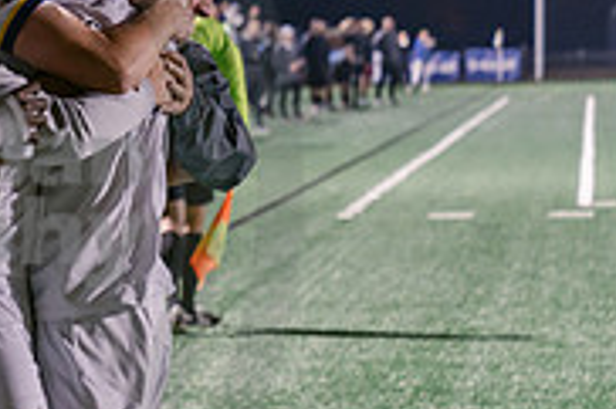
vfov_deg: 6.1
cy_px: 191
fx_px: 3812
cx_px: -298
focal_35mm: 223
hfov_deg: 9.0
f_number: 3.5
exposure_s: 1/125
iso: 2500
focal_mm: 70
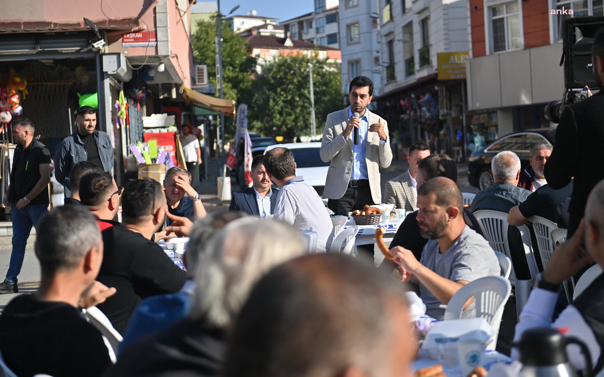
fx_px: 988
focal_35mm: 60
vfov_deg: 21.6
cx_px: 302
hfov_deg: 34.0
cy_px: 177
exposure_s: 1/8000
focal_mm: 58
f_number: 2.8
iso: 250
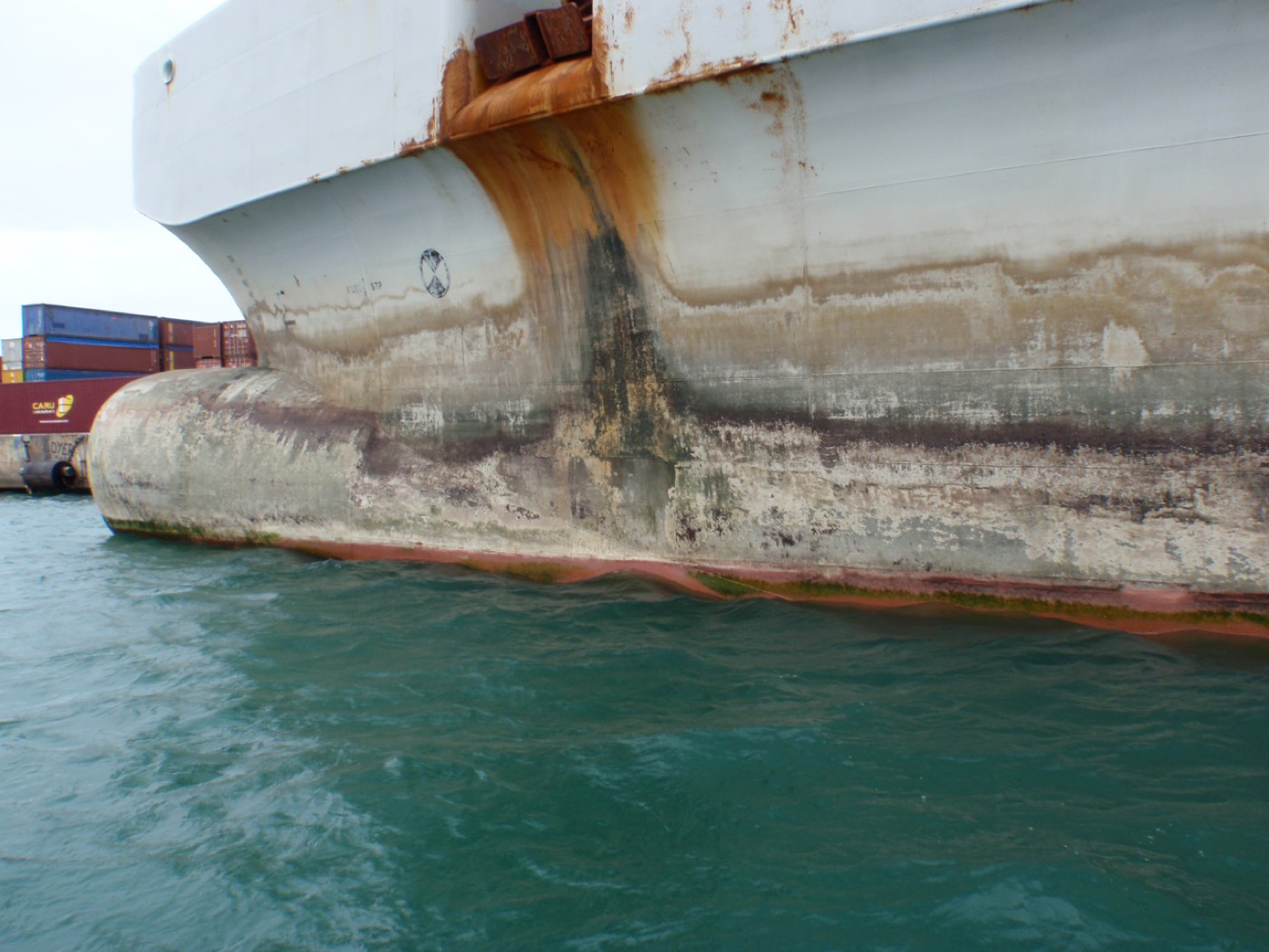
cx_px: 634
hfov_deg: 63.4
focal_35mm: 28
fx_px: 1026
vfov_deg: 49.7
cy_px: 476
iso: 64
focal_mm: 5
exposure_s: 1/200
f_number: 5
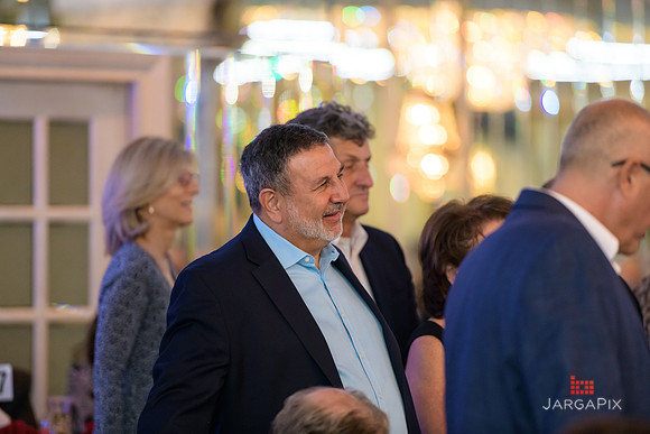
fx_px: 3612
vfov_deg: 6.9
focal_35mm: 200
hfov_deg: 10.3
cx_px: 325
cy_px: 217
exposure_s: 1/125
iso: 1600
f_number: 3.2
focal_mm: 200
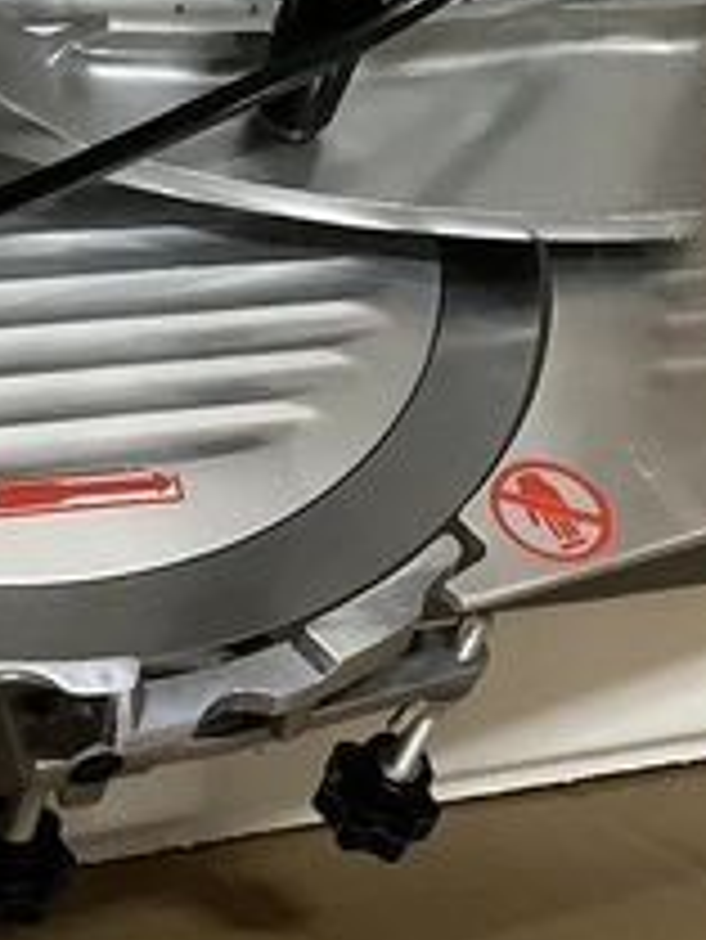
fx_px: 3015
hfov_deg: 13.4
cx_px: 384
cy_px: -36
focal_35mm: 111
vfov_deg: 17.2
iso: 250
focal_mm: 3.3
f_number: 2.4
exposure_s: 1/40
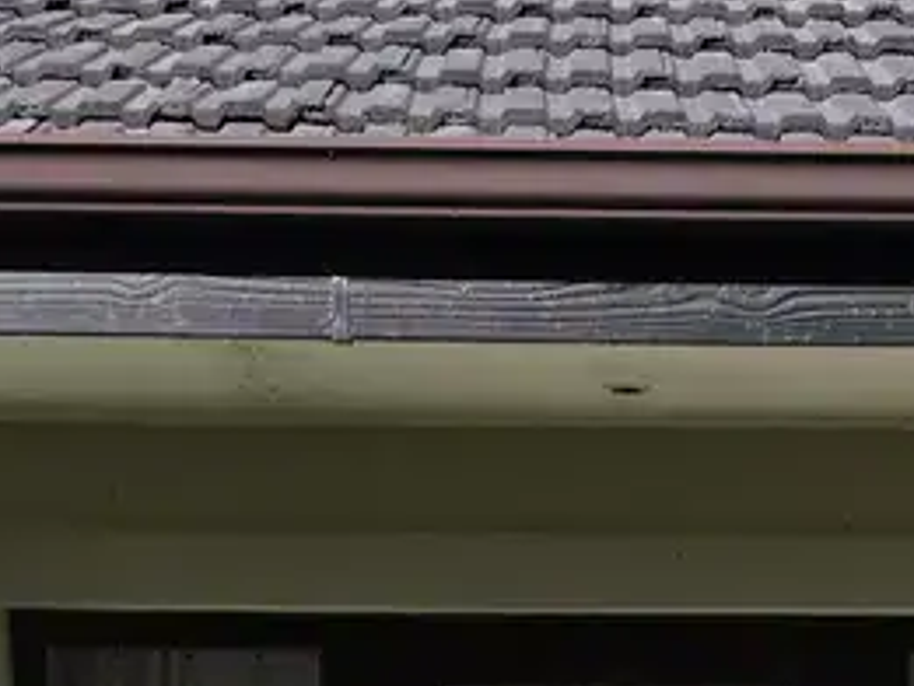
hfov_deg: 21.9
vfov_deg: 14.7
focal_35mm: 88
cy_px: 1223
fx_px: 2325
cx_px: 755
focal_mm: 6.5
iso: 40
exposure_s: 1/7939
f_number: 1.4
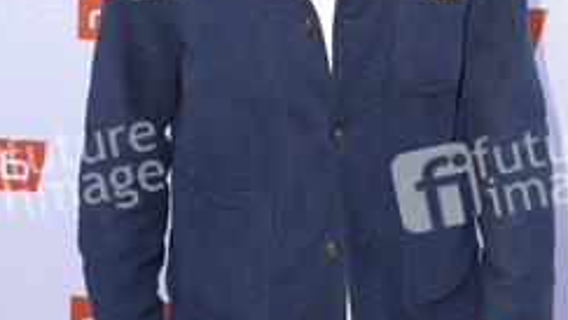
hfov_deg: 30.5
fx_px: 1040
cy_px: 61
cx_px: 299
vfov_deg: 17.4
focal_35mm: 69
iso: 400
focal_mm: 40
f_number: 5.6
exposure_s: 1/250
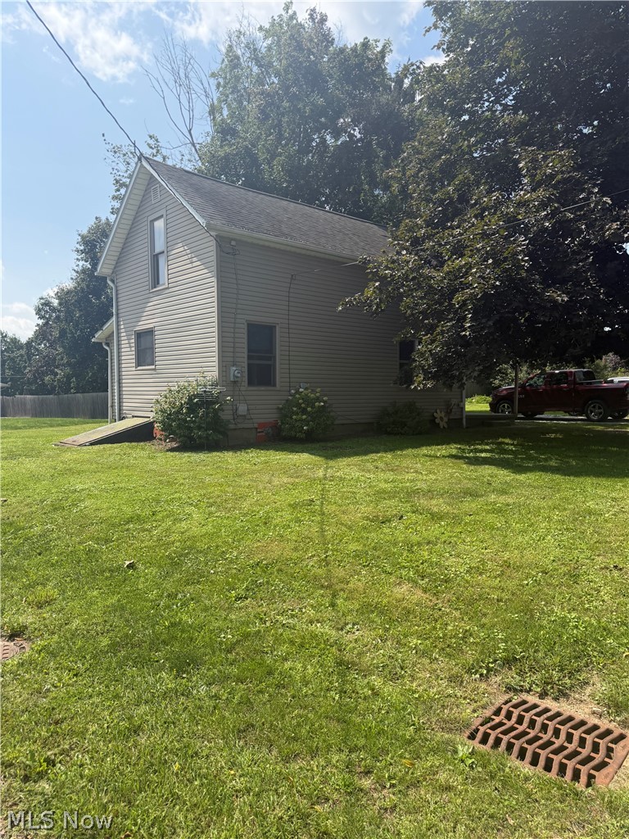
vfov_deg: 71.6
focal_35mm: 24
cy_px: 420
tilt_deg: -2.3
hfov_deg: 56.8
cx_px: 314
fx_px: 581
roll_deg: -0.1
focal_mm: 6.76
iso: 100
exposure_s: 1/4405
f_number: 1.78
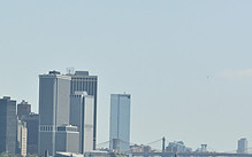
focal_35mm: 221
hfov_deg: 9.4
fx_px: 1518
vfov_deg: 5.9
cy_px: 143
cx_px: -59
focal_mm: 82
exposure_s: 1/1250
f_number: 8
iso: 320
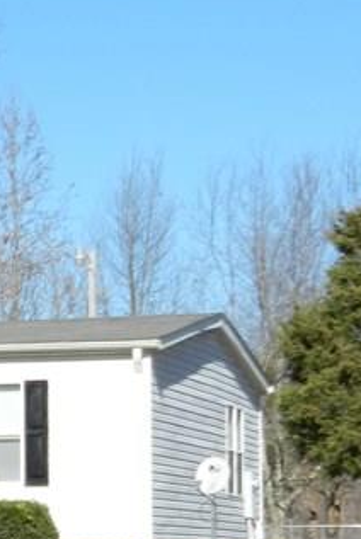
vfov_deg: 13.5
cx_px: -361
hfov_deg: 8.6
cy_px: 423
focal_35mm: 151
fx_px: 2266
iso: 160
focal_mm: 8.2
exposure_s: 1/1000
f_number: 4.2
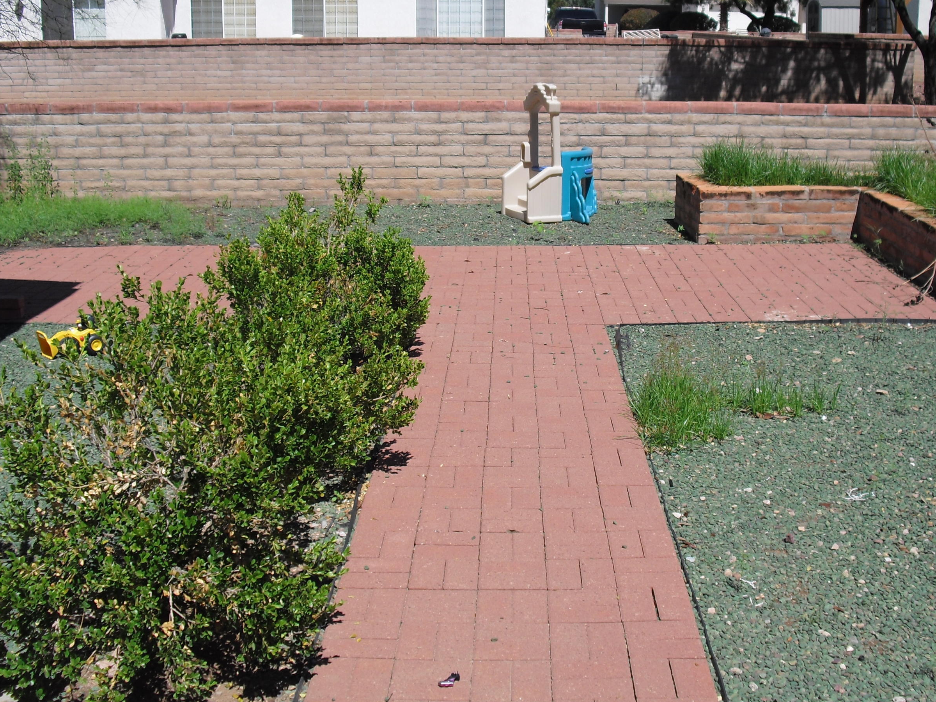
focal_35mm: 45
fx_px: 1217
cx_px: 537
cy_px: 279
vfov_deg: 32.1
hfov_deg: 42.0
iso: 64
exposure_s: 1/160
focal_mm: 6.3
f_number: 7.8
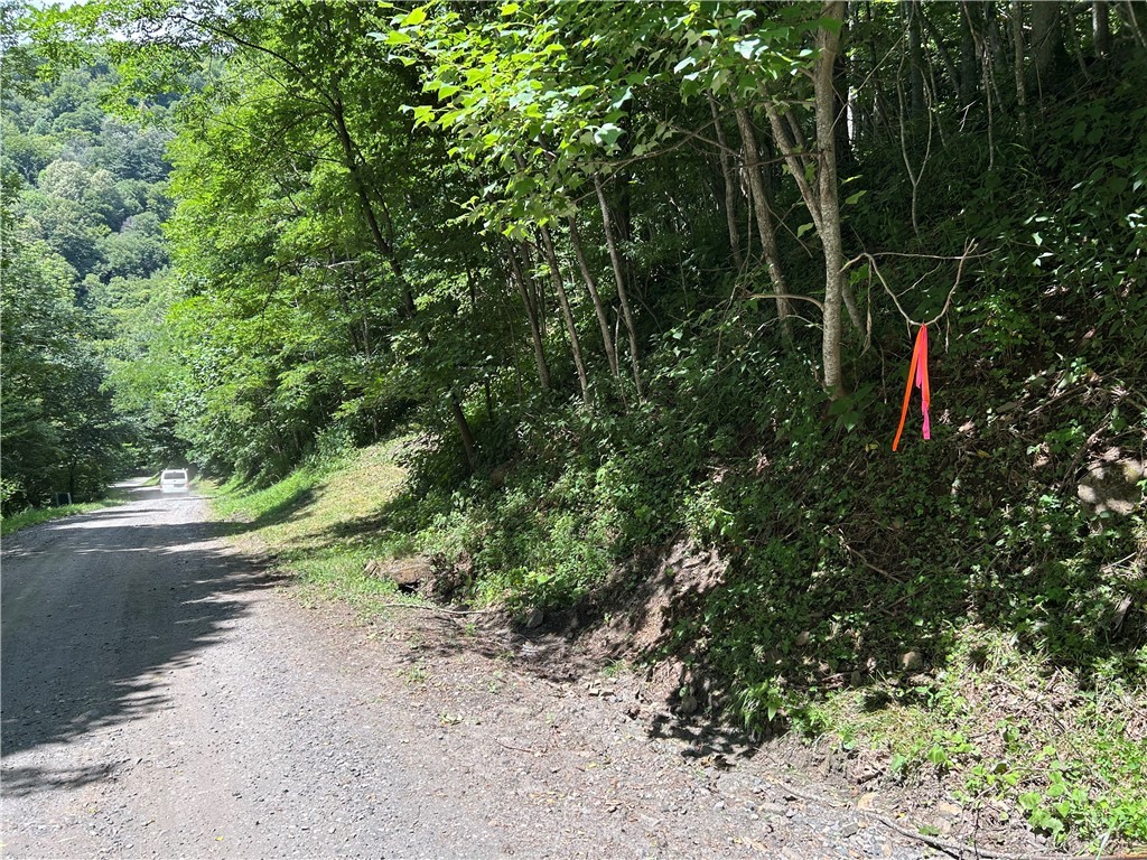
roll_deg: +1.1
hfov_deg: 67.3
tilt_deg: -8.0
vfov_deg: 53.1
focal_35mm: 26
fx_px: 862
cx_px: 574
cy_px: 430
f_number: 1.5
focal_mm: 5.7
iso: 50
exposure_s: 1/666
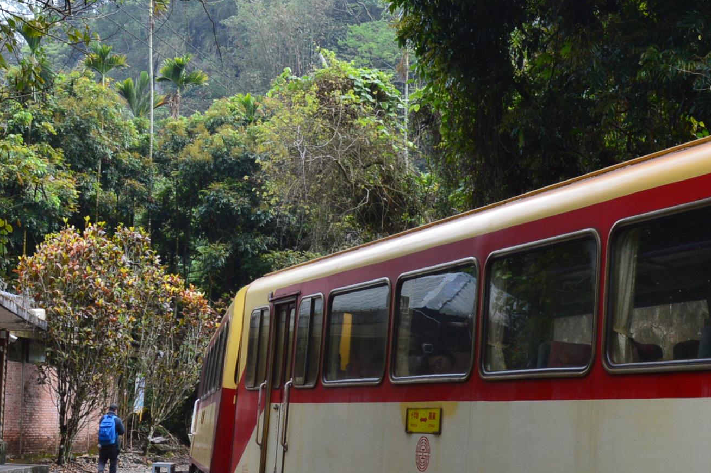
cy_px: 236
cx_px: 364
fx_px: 1362
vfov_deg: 19.7
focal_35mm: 69
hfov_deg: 29.3
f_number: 9
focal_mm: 20
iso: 400
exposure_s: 1/125
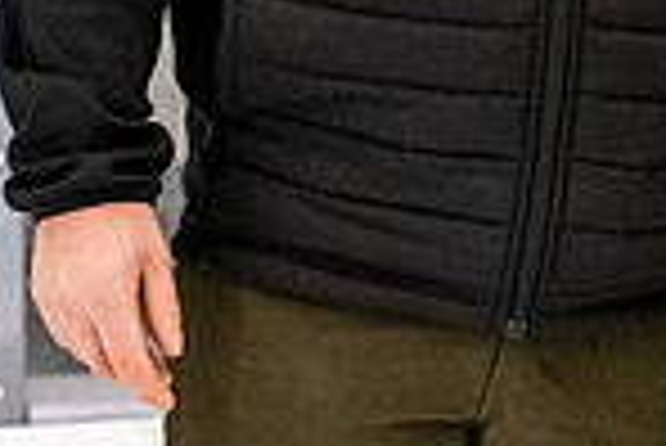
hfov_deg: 5.2
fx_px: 7222
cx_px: 1028
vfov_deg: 3.5
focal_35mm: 390
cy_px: -196
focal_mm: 70
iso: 3200
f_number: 2.8
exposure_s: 1/800
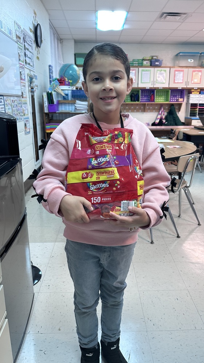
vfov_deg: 69.9
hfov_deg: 42.9
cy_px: 185
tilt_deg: -16.5
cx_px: 111
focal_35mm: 27
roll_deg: -0.1
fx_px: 260
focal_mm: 6.86
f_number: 1.78
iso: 250
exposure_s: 1/82
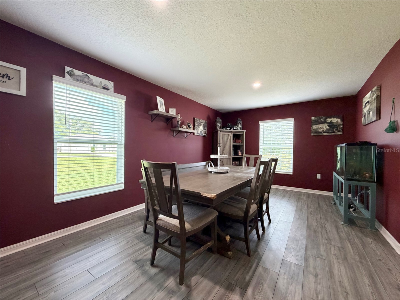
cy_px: 150
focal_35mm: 14
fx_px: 162
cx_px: 200
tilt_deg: +0.0
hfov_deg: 102.1
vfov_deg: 85.7
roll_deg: -0.4
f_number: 2.2
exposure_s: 1/60
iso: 250
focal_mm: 2.22
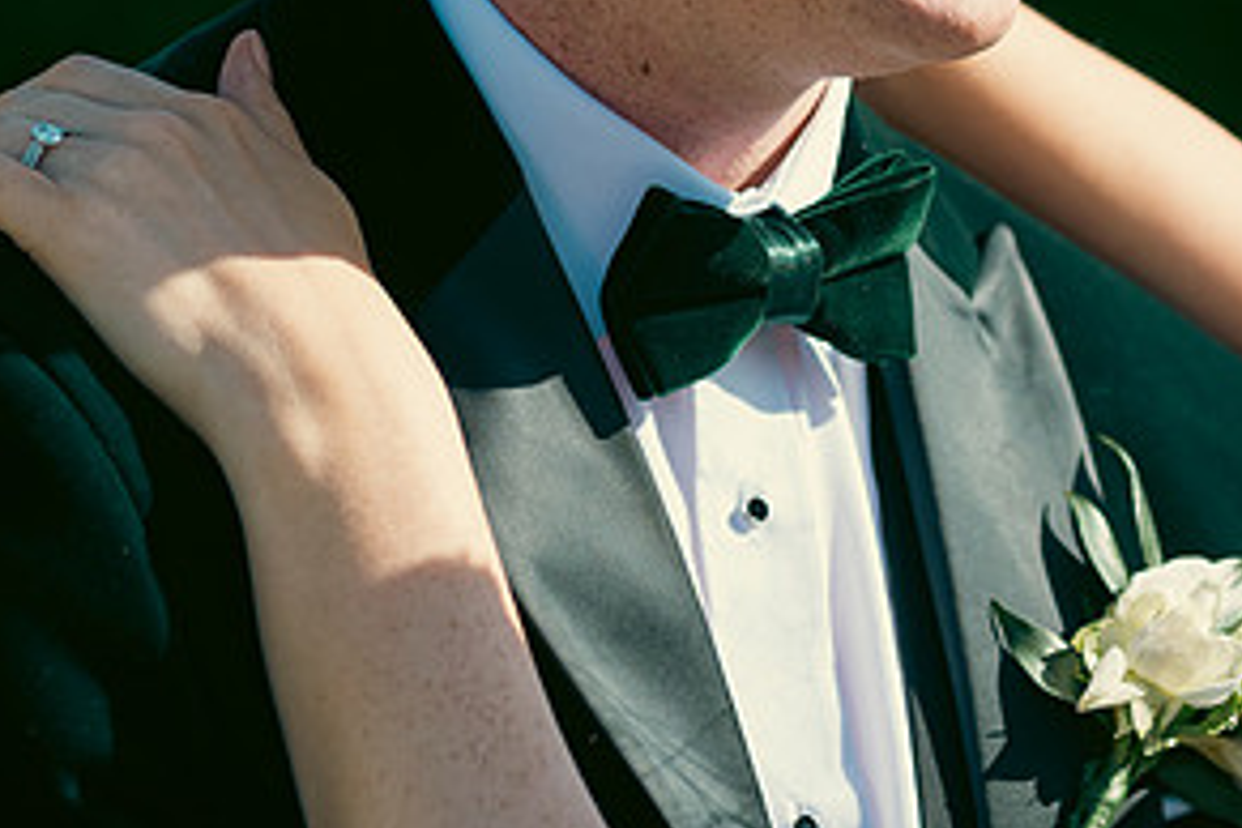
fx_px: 6865
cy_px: 19
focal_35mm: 199
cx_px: 781
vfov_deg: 6.9
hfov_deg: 10.3
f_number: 3.5
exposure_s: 1/1250
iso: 200
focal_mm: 100
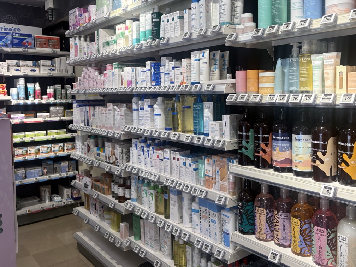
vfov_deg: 42.8
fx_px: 339
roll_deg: +1.8
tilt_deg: -3.3
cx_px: 202
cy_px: 109
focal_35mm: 33
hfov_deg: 55.2
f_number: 1.6
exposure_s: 1/143
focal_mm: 5.96
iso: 32
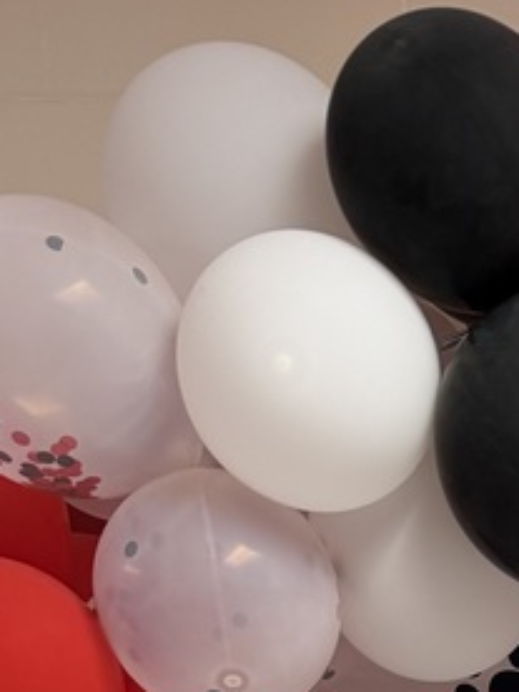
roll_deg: -0.2
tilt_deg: -12.6
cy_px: 1196
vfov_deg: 18.1
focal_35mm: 89
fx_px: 1779
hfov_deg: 14.9
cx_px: 862
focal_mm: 6.76
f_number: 1.78
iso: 200
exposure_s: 1/60
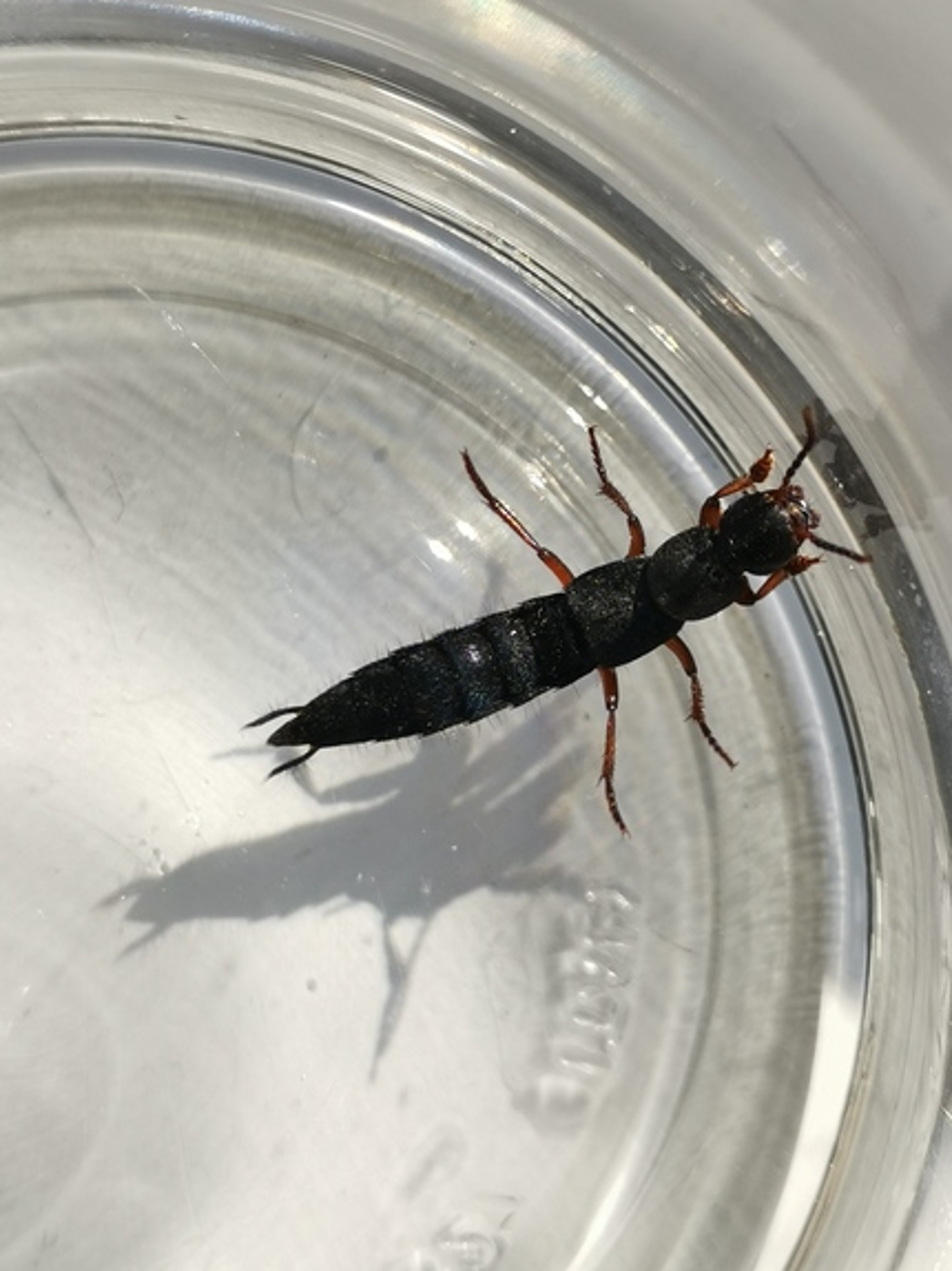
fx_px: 2128
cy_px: 600
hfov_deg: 25.2
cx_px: 514
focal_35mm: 58
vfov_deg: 33.2
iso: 50
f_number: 1.8
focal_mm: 4.75
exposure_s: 1/706
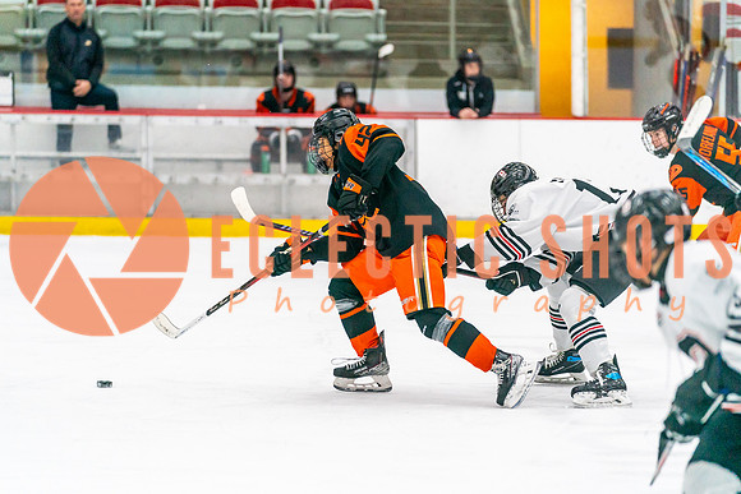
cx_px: 370
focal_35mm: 166
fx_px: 3424
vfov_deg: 8.3
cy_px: 247
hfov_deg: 12.4
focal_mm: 154
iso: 3200
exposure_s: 1/1250
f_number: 2.8
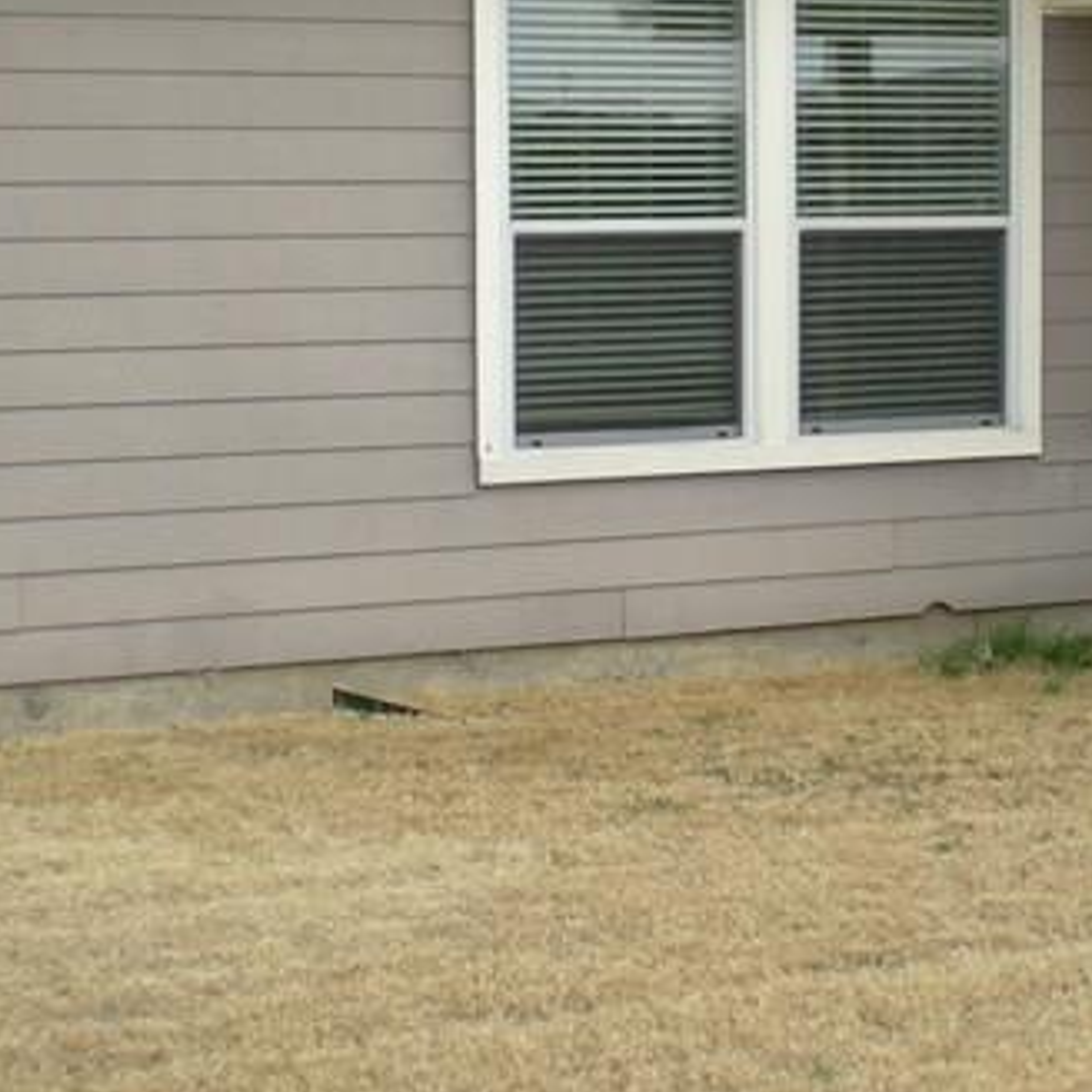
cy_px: 516
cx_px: 759
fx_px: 3747
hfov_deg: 16.5
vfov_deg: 16.6
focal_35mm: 105
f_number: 4.6
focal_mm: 6.3
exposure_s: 1/166
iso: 77
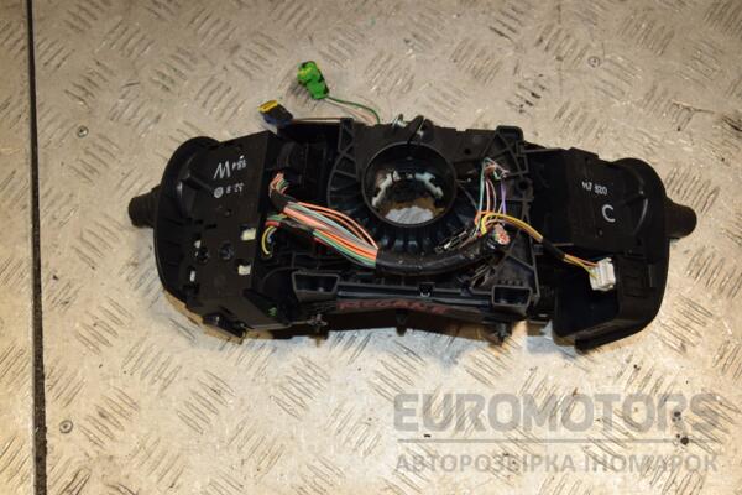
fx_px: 773
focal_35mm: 38
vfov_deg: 35.5
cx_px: 371
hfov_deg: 51.3
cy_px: 248
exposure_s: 1/200
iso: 800
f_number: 7.1
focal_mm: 25
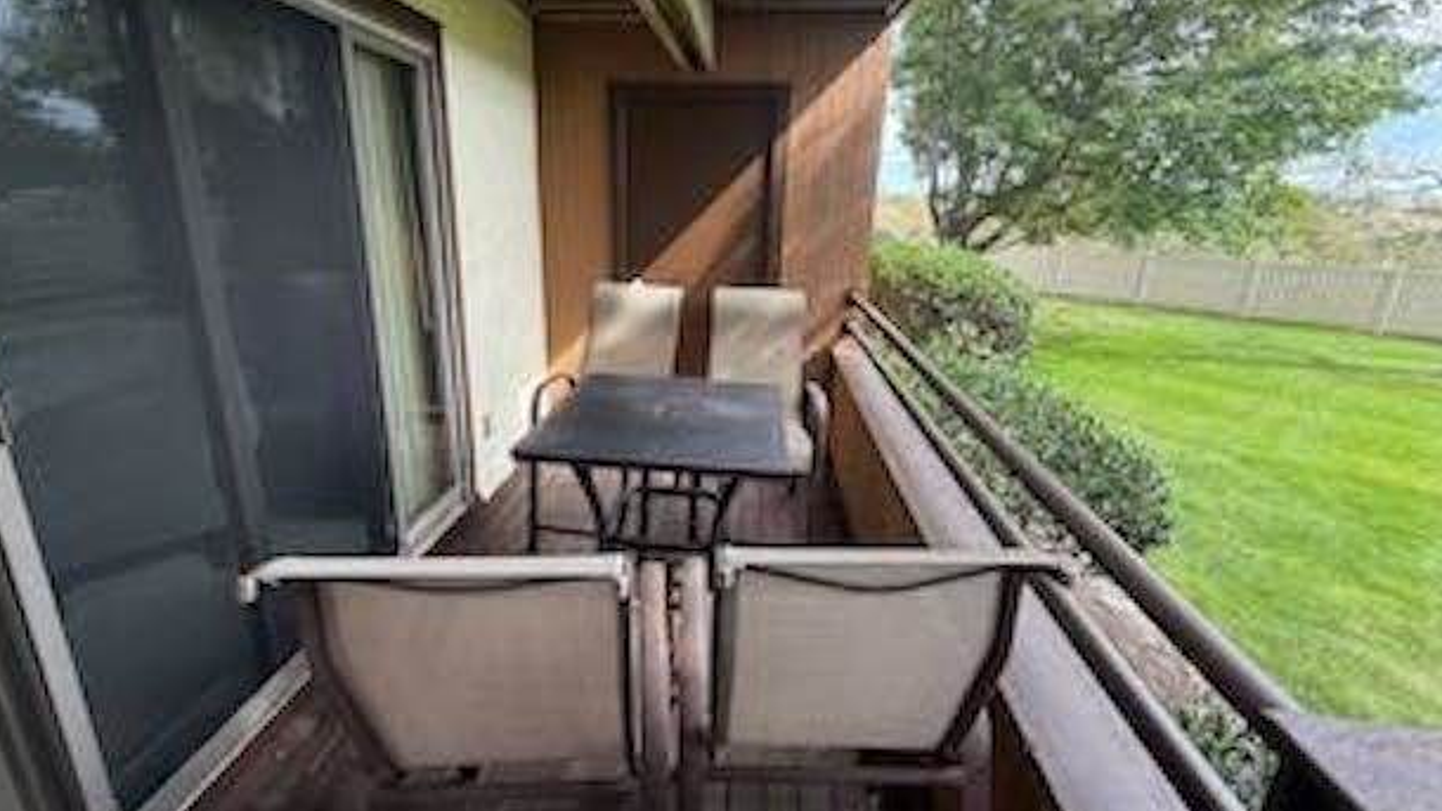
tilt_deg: -15.3
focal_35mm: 16
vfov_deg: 67.0
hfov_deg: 99.3
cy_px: 374
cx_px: 693
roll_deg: -1.2
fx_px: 612
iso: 64
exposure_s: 1/143
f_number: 2.2
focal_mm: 2.22
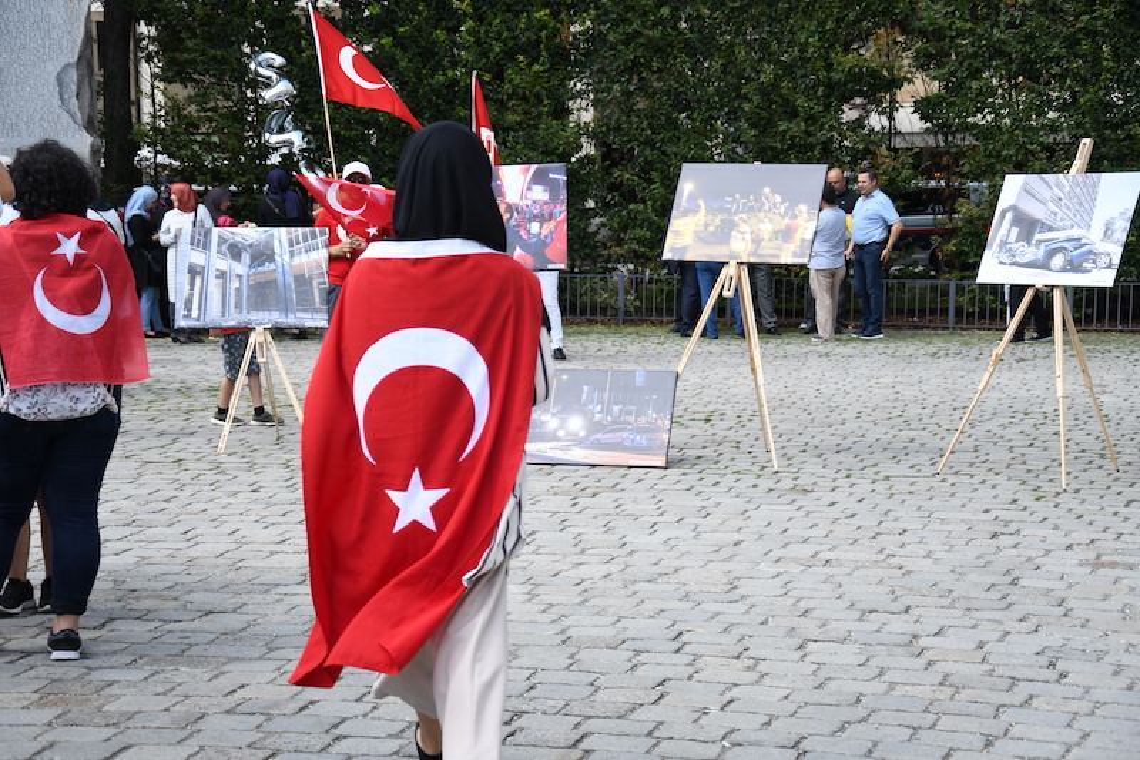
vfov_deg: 18.2
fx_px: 2374
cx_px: 570
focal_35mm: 75
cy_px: 380
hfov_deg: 27.0
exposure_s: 1/200
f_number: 5
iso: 100
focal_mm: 50
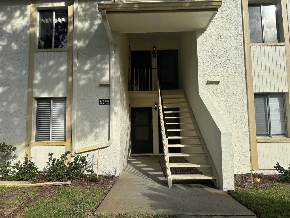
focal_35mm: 24
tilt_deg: +4.5
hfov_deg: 71.6
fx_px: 201
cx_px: 145
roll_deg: +0.5
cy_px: 109
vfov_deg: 56.8
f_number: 1.78
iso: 80
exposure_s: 1/5525
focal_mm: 6.86
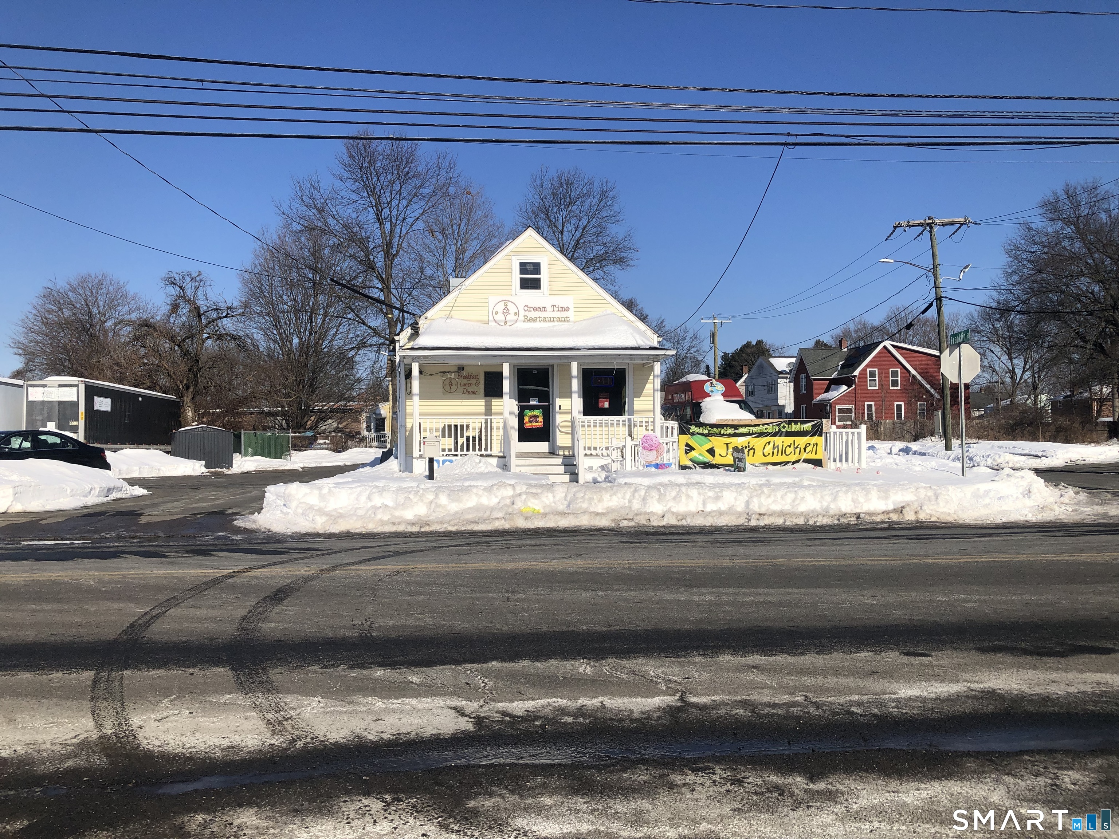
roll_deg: +1.4
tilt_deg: +0.9
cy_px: 420
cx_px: 560
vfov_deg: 49.7
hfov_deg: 63.4
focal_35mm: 28
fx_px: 905
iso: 25
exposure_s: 1/4425
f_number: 1.8
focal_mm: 4
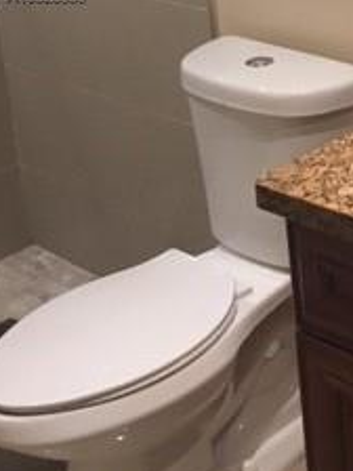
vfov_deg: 22.6
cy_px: -4
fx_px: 1129
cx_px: 458
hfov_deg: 16.8
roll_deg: +3.4
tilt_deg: -15.9
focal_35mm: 83
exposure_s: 1/15
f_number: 2.2
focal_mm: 4.15
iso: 50
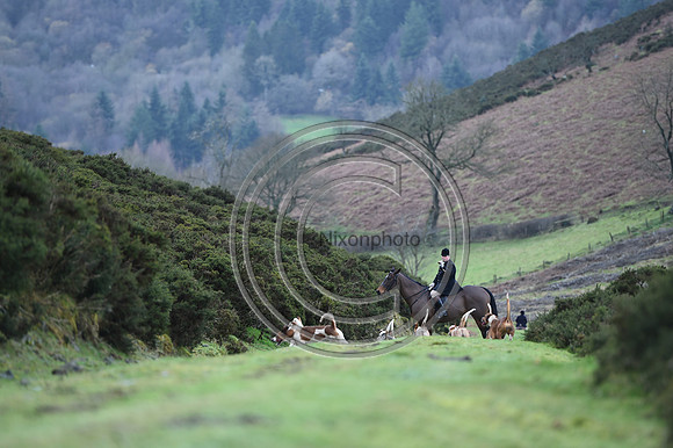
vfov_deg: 6.9
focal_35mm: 200
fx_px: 3737
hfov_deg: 10.3
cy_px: 224
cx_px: 336
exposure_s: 1/800
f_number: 3.5
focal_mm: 200
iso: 450
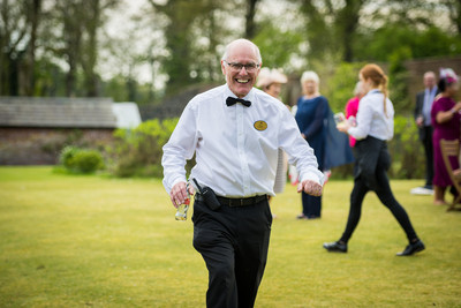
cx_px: 195
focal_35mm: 120
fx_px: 1535
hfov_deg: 17.1
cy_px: 130
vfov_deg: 11.4
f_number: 2.8
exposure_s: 1/500
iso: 100
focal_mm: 102
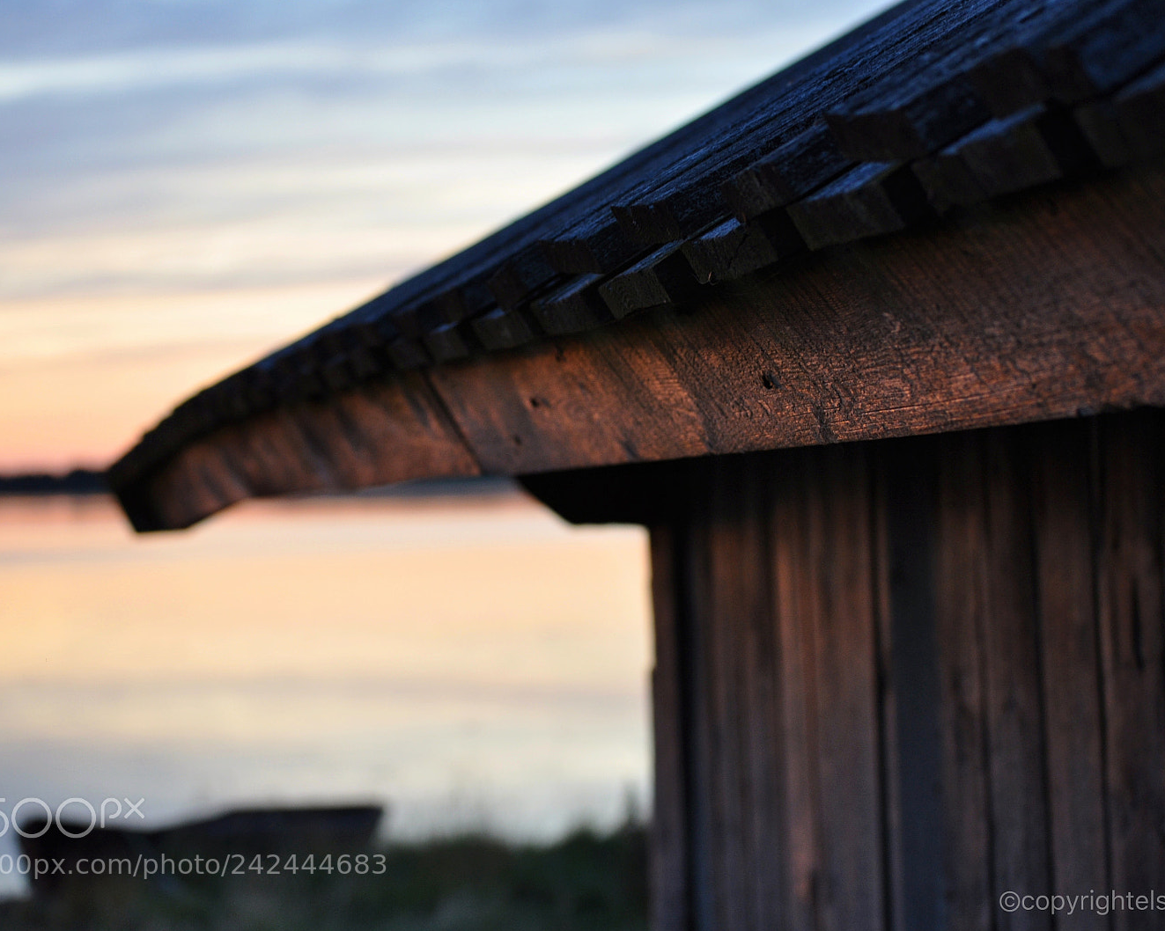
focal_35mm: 94
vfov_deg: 16.4
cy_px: 466
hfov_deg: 20.5
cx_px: 630
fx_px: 3226
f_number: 5
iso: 400
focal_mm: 55
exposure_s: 1/100
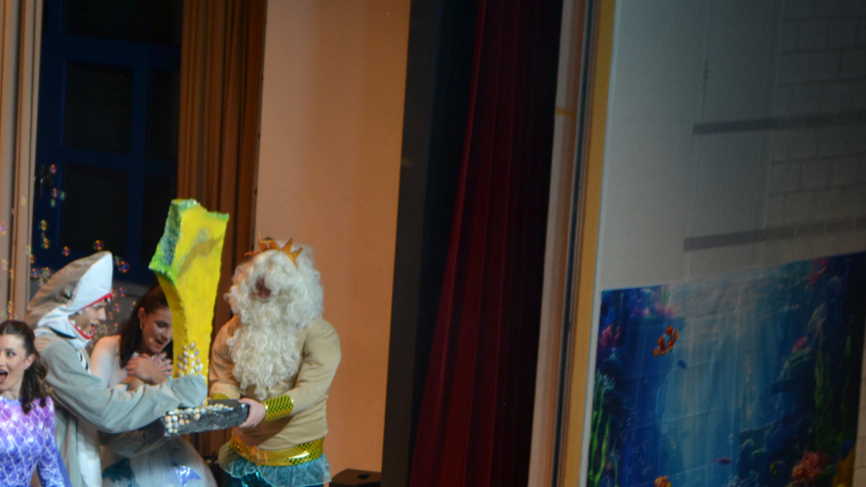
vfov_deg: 8.1
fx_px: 3419
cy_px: 442
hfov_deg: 14.3
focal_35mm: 149
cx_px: 130
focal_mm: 55
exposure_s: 1/60
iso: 640
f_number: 5.6
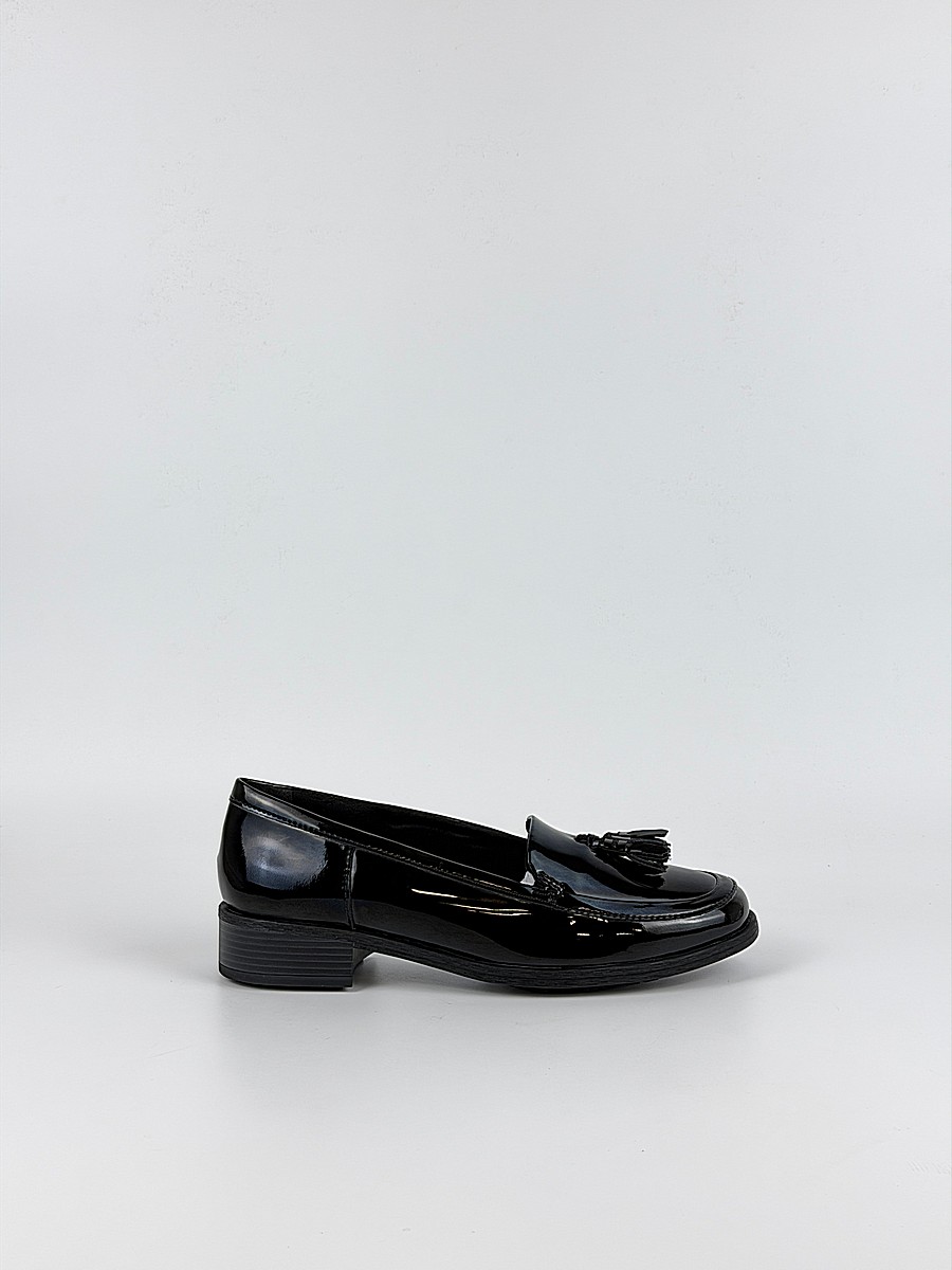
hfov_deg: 30.3
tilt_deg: -5.4
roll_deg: +0.2
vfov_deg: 39.7
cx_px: 476
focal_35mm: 48
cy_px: 635
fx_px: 1760
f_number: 1.78
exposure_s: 1/154
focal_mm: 6.76
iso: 50
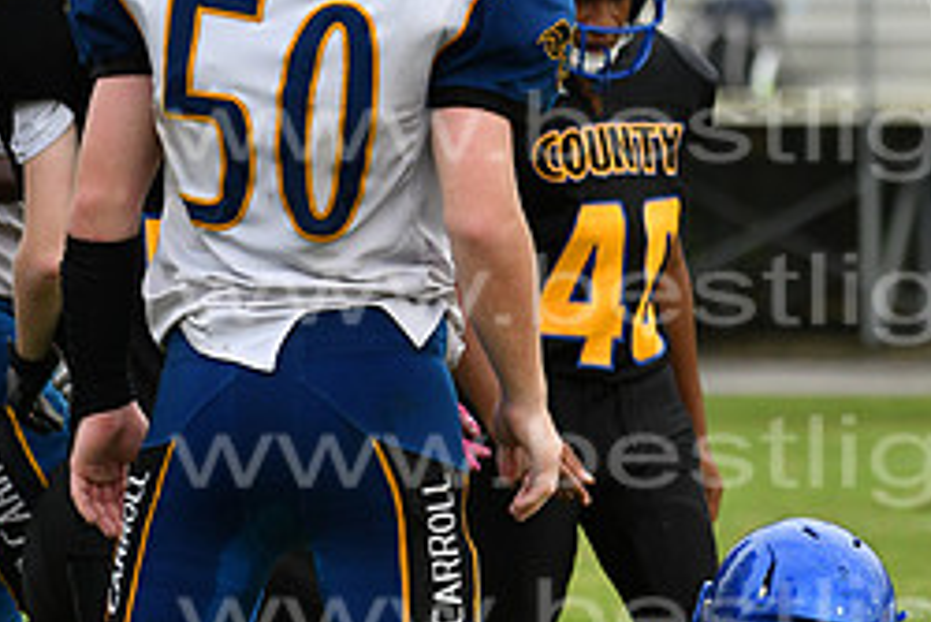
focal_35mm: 488
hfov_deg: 4.2
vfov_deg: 2.8
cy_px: 706
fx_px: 12627
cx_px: 1028
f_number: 3.5
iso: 800
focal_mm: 140
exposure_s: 1/2500
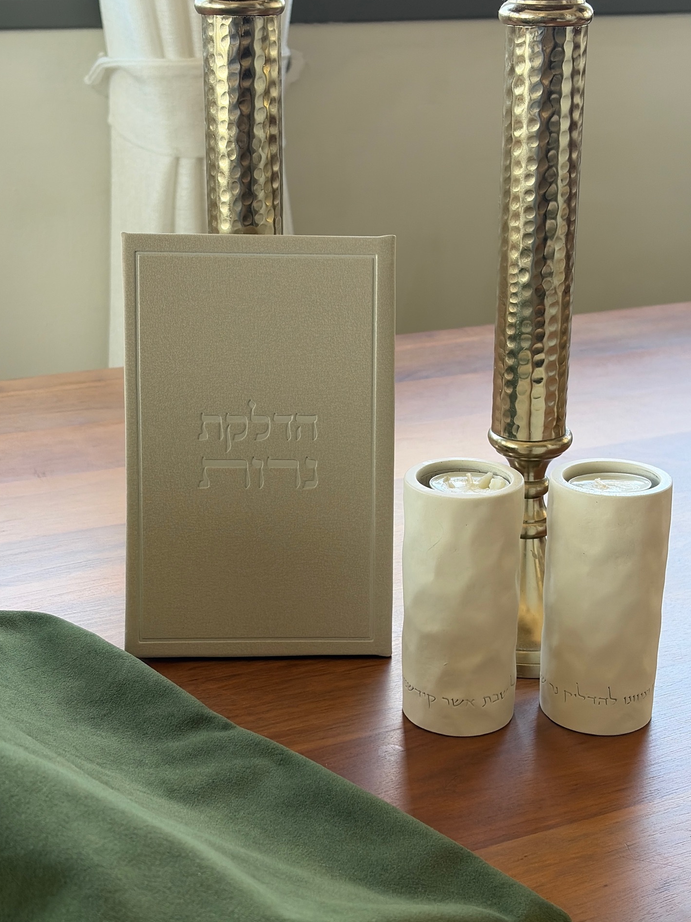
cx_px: 342
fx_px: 1491
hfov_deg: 26.1
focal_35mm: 56
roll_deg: +0.4
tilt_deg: -19.6
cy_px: 461
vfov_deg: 34.4
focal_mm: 5.96
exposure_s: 1/121
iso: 32
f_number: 1.6
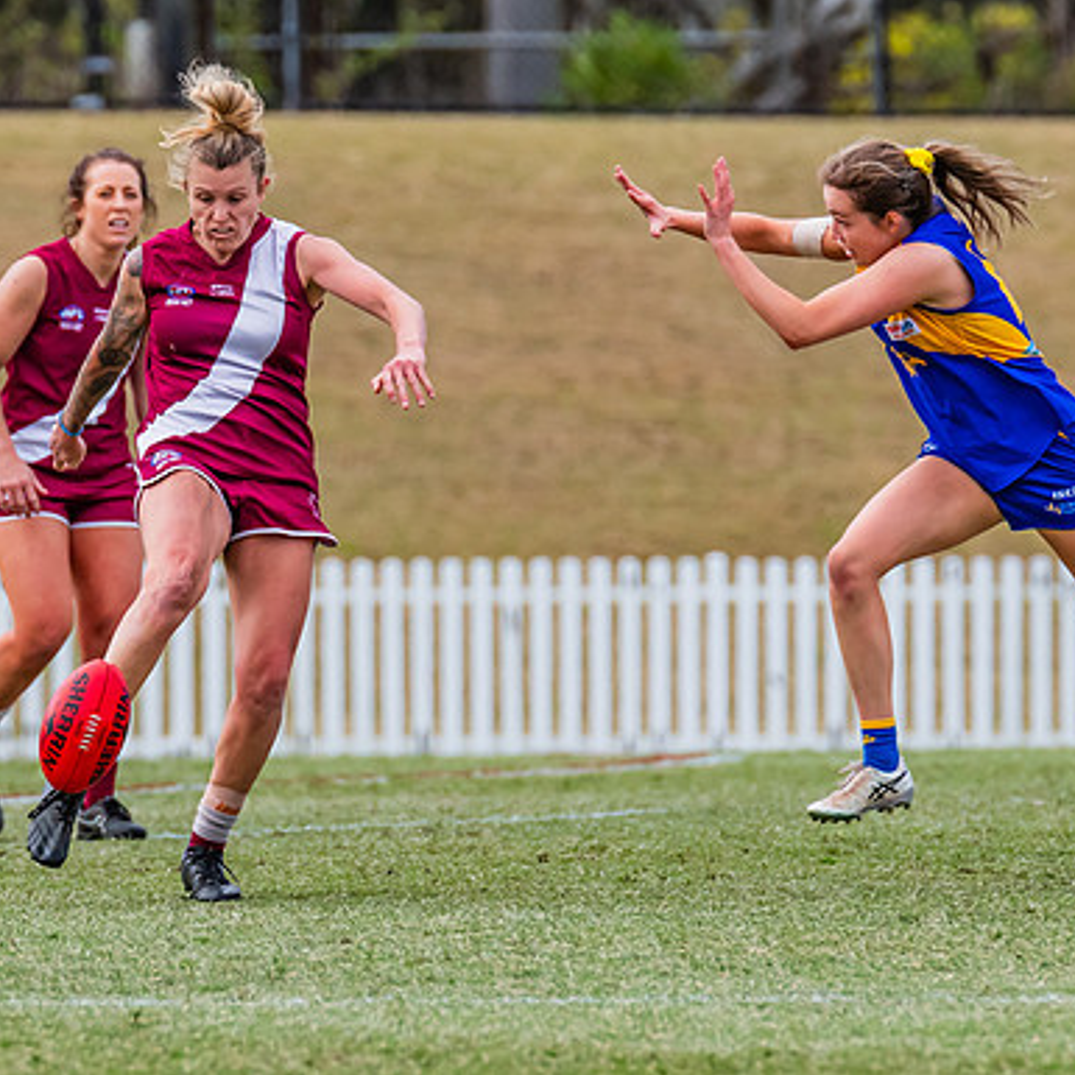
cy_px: 442
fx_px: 32500
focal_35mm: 925
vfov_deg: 1.9
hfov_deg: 1.9
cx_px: 152
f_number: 7.1
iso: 800
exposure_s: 1/1600
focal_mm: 420
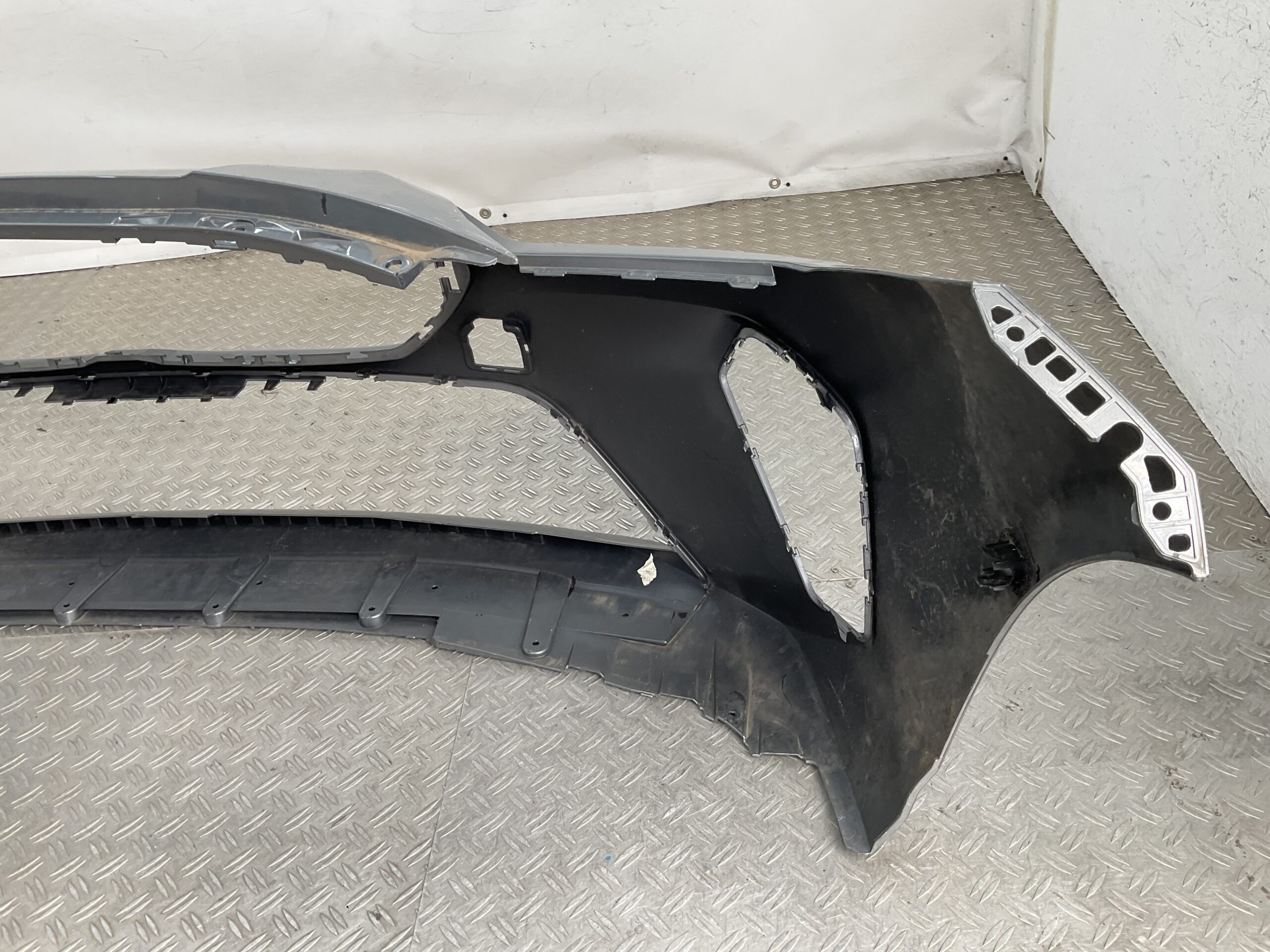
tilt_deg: -34.7
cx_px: 635
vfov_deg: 48.2
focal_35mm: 29
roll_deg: +8.8
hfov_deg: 61.7
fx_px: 1064
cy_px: 476
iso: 20
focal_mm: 3
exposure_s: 1/120
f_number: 1.8
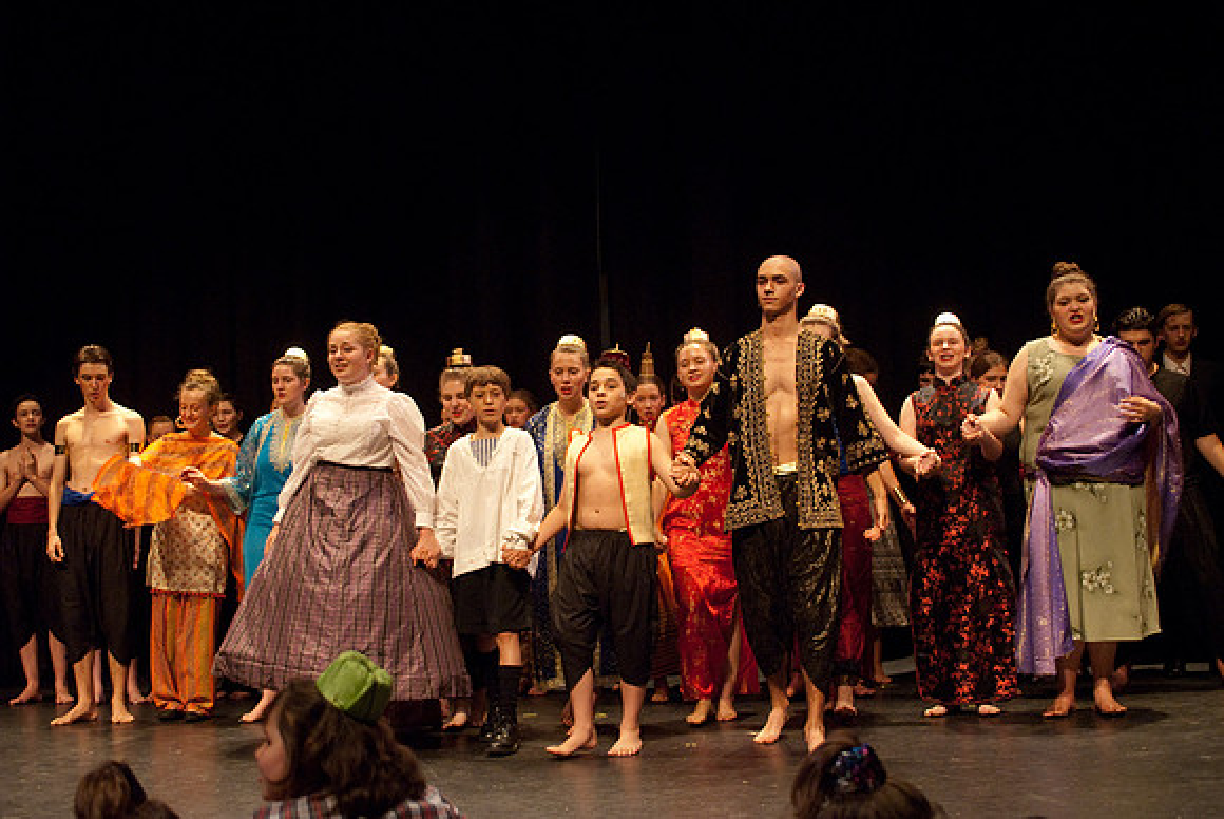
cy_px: 410
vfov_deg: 32.0
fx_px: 1429
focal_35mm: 42
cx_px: 612
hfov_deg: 46.4
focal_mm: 28
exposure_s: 1/125
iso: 1000
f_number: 2.8
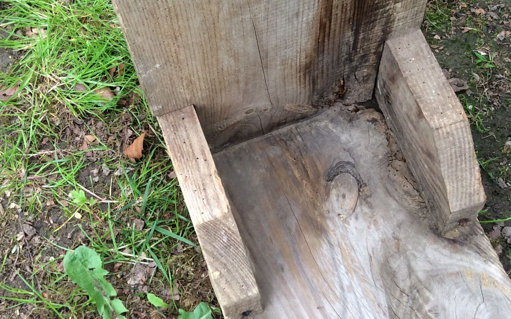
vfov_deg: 22.2
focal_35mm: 58
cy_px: 82
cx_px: 258
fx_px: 808
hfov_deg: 35.1
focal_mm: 3.3
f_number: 2.4
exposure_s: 1/147
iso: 32
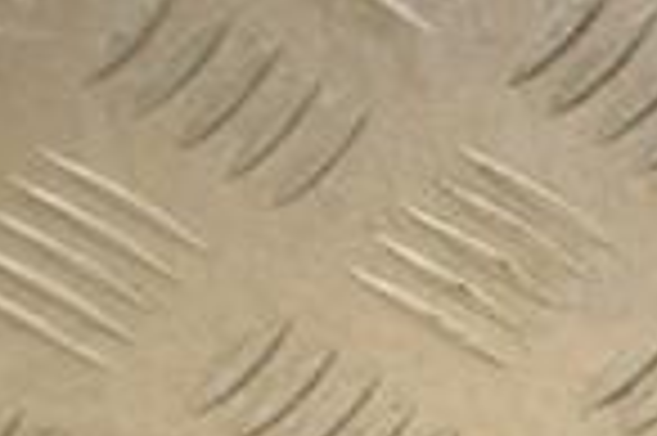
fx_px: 4266
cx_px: 1341
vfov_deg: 5.7
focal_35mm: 234
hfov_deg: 8.3
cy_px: 890
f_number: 5.6
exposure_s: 1/200
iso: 800
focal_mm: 38
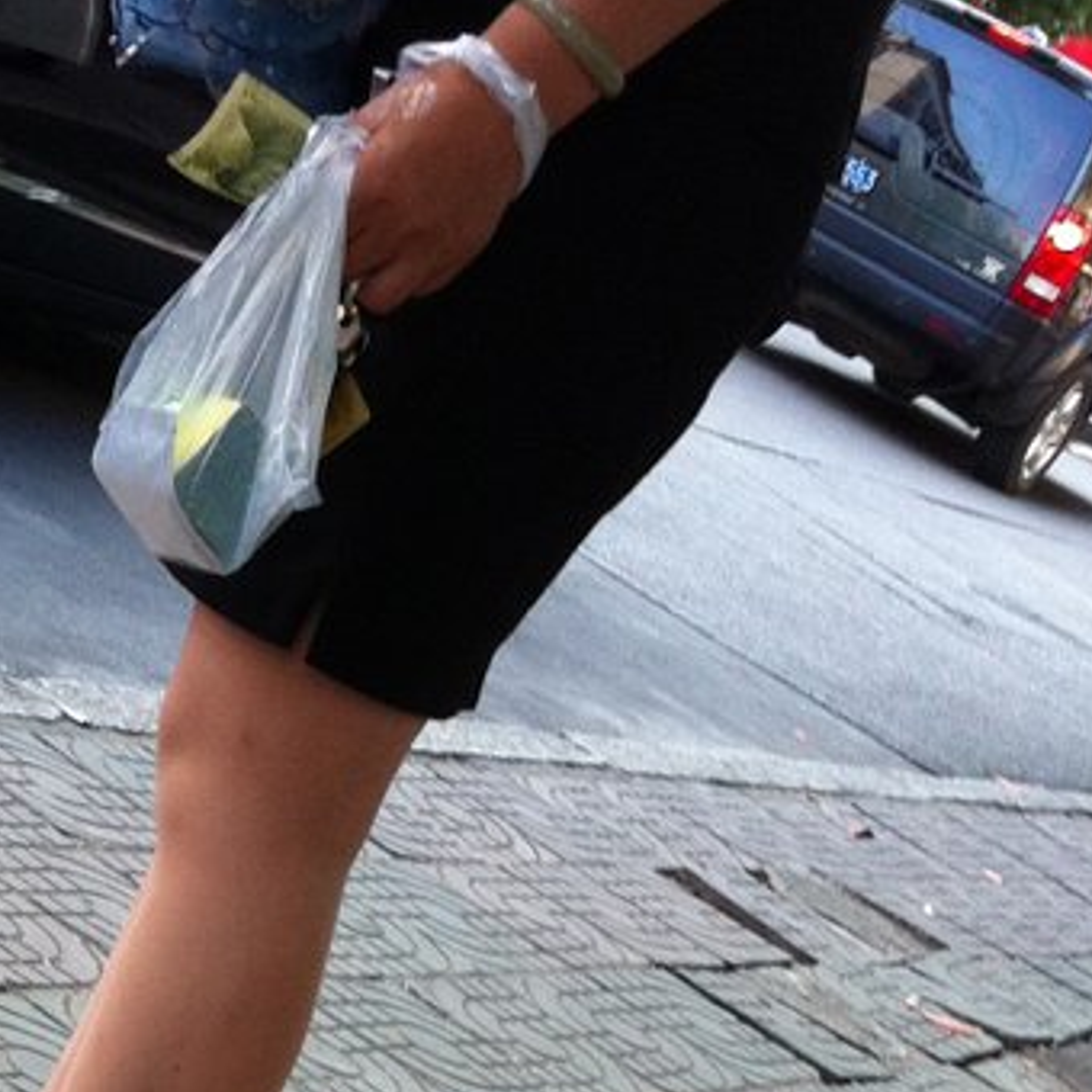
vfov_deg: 15.2
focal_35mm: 109
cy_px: 1410
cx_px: 27
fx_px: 3890
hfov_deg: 15.7
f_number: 2.8
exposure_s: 1/60
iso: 100
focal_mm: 3.85
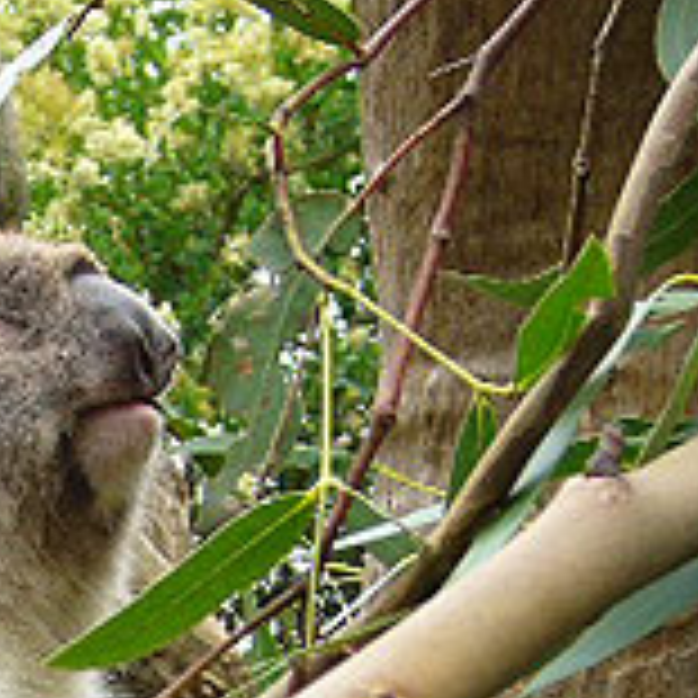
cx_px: -104
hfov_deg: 10.2
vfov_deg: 10.2
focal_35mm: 169
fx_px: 3855
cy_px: 739
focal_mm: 11
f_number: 4
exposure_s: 1/100
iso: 100
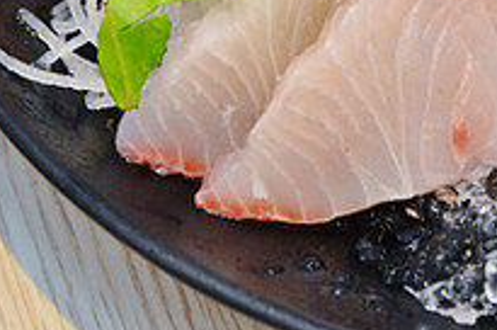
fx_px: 3032
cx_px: 604
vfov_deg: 6.2
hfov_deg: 9.2
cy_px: -138
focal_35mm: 220
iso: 800
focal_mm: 50
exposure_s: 1/60
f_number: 5.6
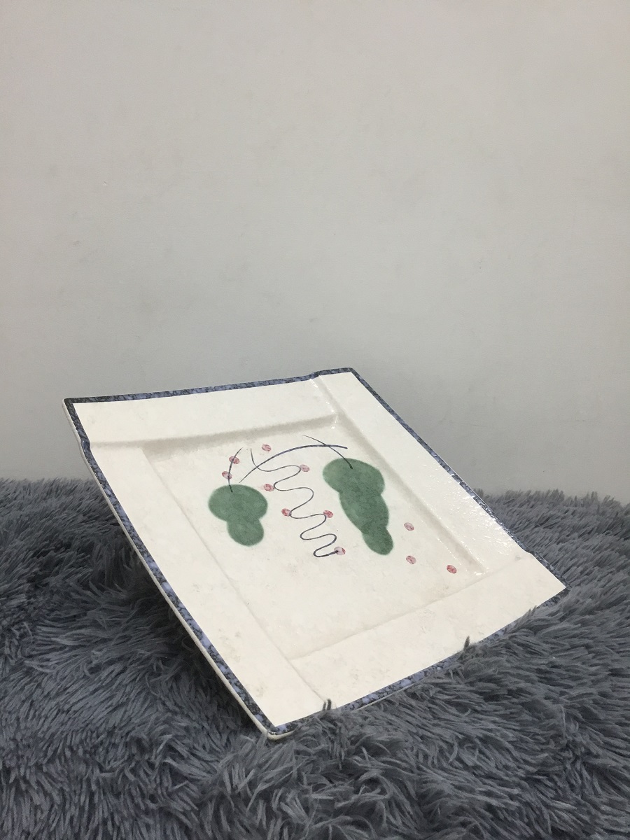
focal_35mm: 31
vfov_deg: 58.4
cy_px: 420
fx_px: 752
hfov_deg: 45.4
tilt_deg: -12.7
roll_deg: +0.1
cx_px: 315
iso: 50
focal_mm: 3.3
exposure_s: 1/33
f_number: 2.4
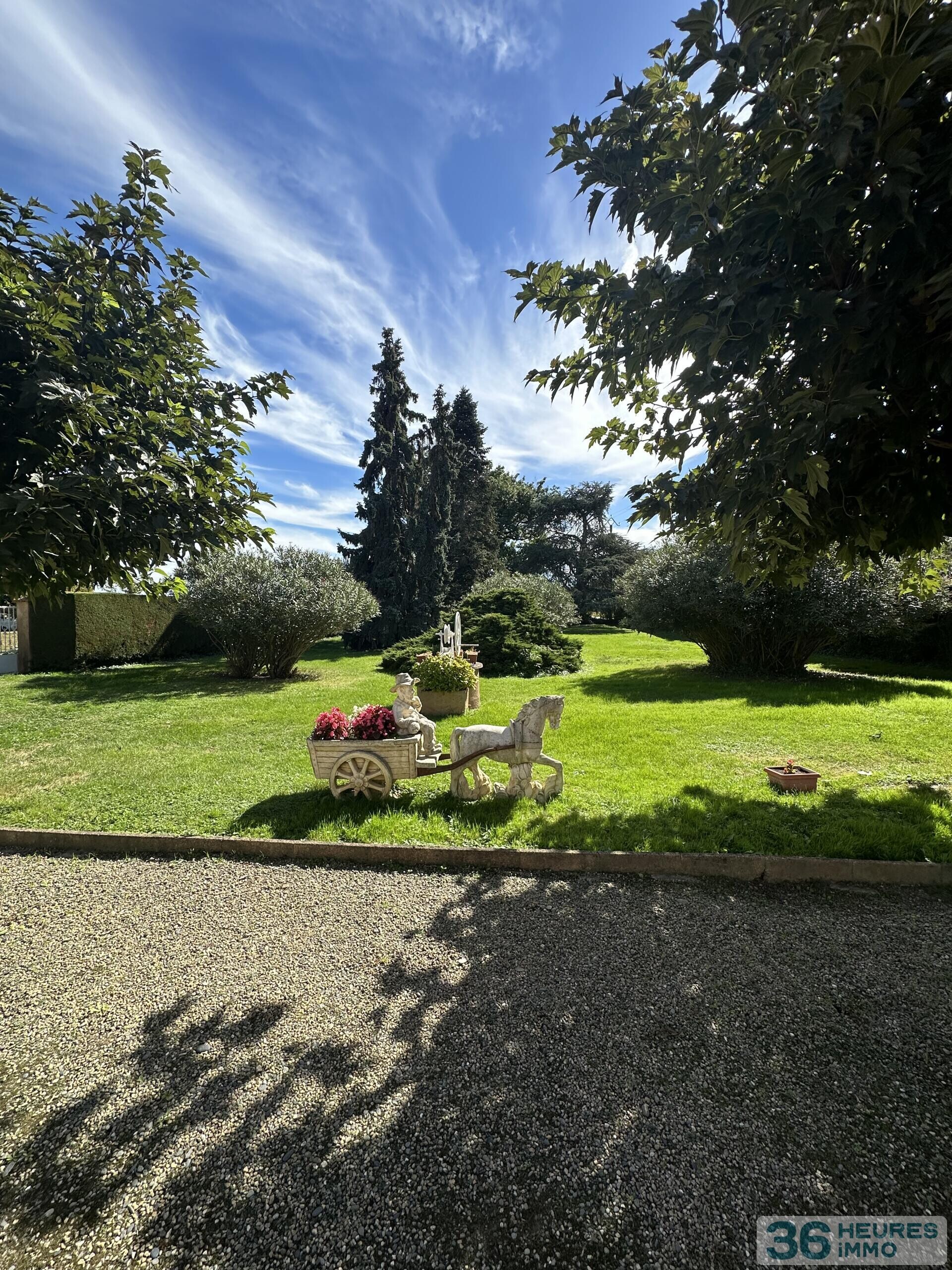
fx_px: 513
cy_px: 635
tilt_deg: -2.3
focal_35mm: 14
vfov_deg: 102.1
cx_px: 476
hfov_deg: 85.7
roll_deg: +0.3
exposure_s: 1/1453
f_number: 2.2
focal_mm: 2.22
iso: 40
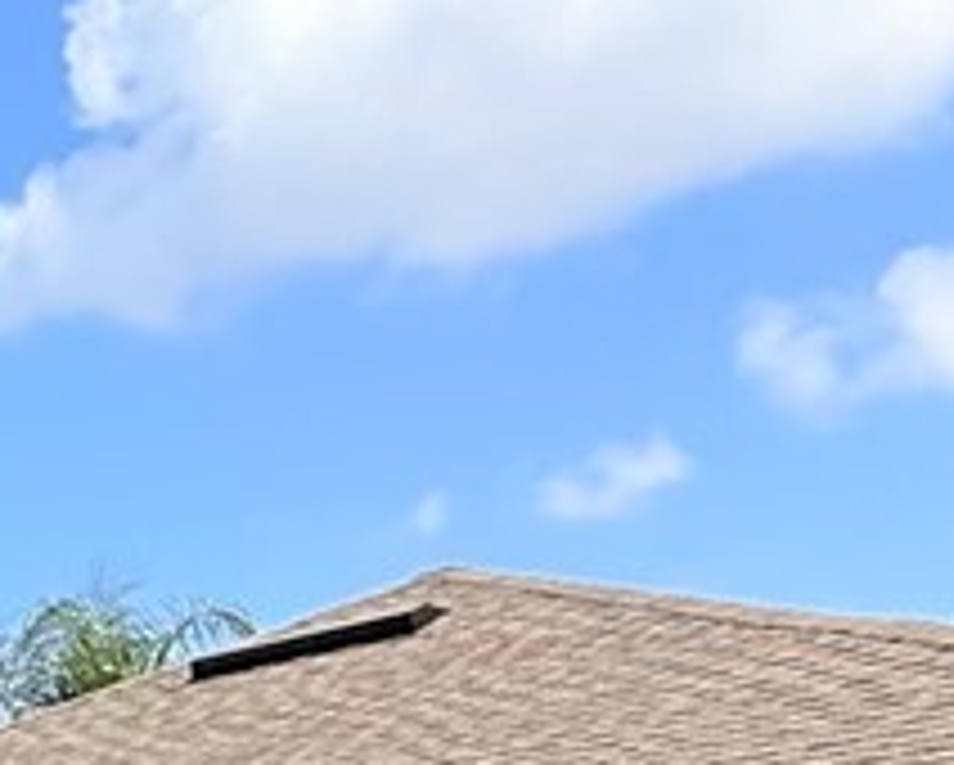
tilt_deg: -3.0
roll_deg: +2.6
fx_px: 2911
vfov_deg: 13.1
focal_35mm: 103
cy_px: 1494
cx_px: -698
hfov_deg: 16.1
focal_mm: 2.22
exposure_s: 1/2165
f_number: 2.2
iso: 50
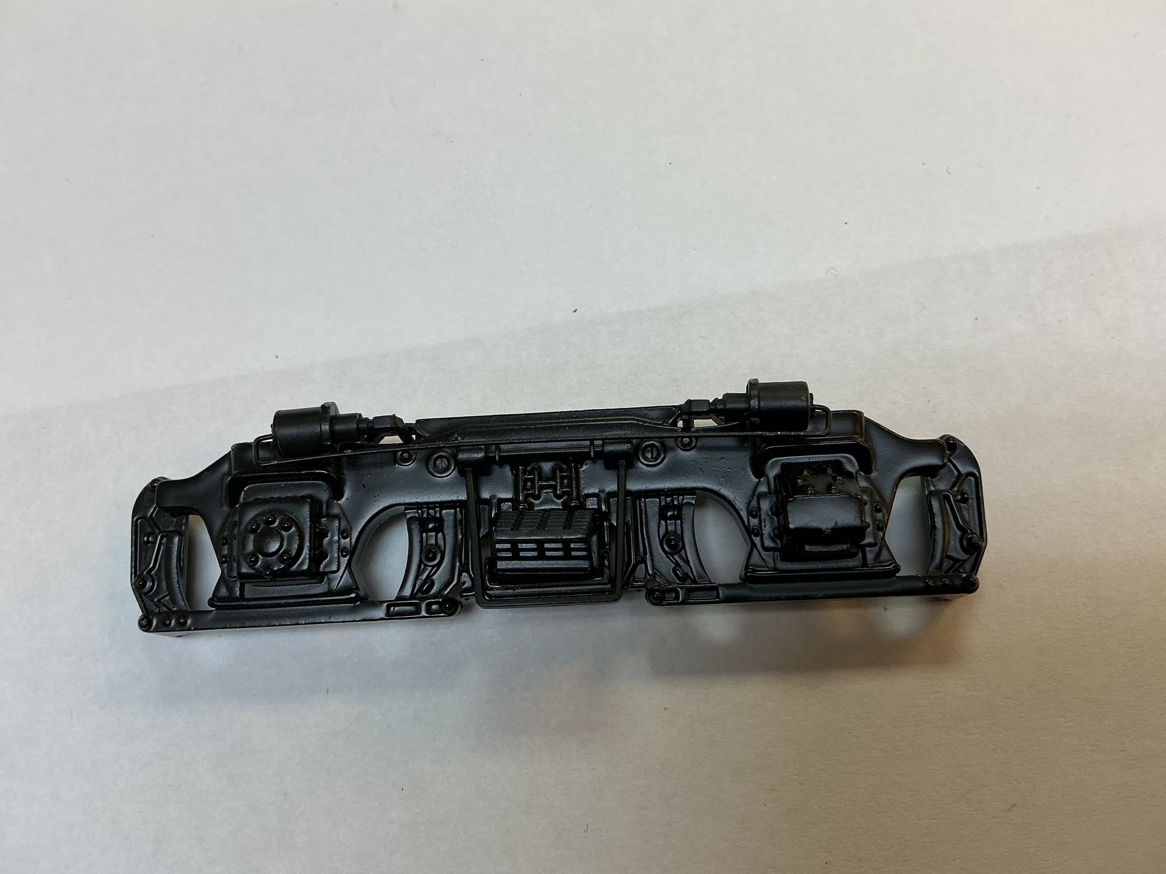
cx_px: 583
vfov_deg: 48.2
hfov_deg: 61.7
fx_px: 977
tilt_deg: -76.2
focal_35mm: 29
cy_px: 437
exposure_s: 1/120
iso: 40
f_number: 1.8
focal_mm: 3
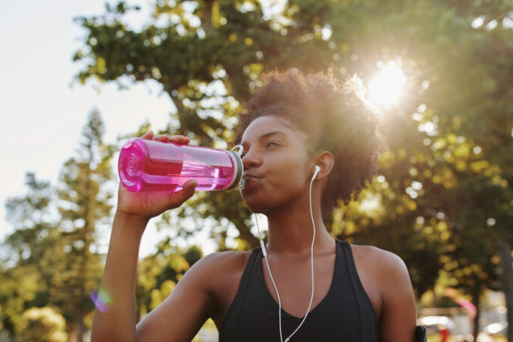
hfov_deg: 48.5
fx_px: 570
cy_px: 193
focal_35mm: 40
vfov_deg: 33.4
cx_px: 248
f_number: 2.8
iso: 100
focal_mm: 35
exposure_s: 1/320
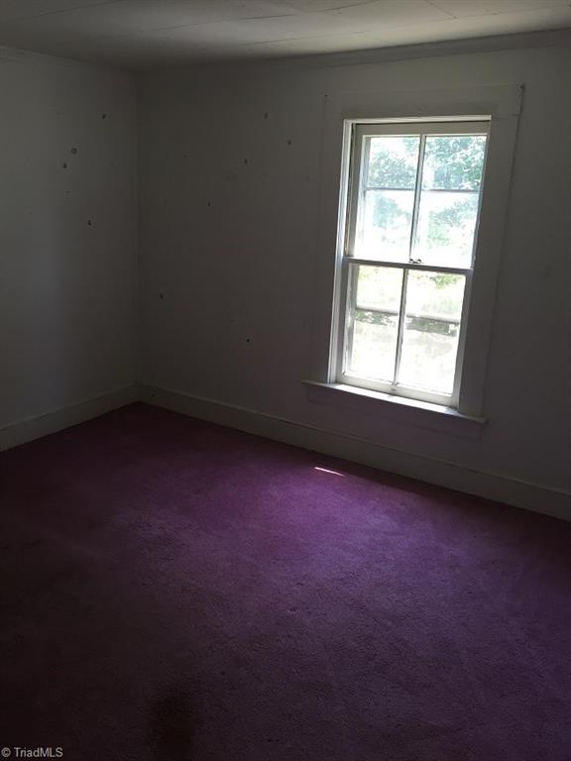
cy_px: 380
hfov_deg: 48.2
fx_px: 638
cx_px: 286
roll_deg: -2.3
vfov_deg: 61.7
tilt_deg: -14.2
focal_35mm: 29
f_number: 2.2
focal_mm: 4.15
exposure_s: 1/40
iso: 32
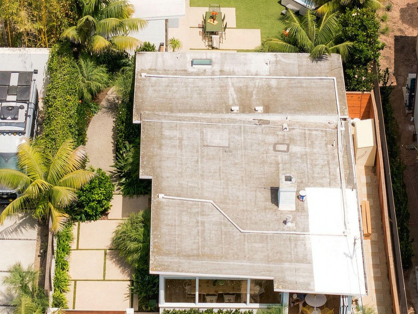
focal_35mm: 153
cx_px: 222
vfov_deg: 9.7
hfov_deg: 12.9
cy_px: 154
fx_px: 1848
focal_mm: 19.4
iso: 100
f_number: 2.8
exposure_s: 1/1000
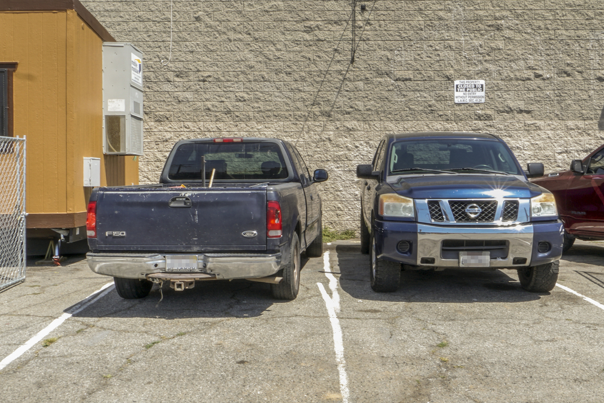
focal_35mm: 42
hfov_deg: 46.4
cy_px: 199
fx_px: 703
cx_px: 328
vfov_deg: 31.9
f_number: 22
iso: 100
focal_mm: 15
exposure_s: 1/30
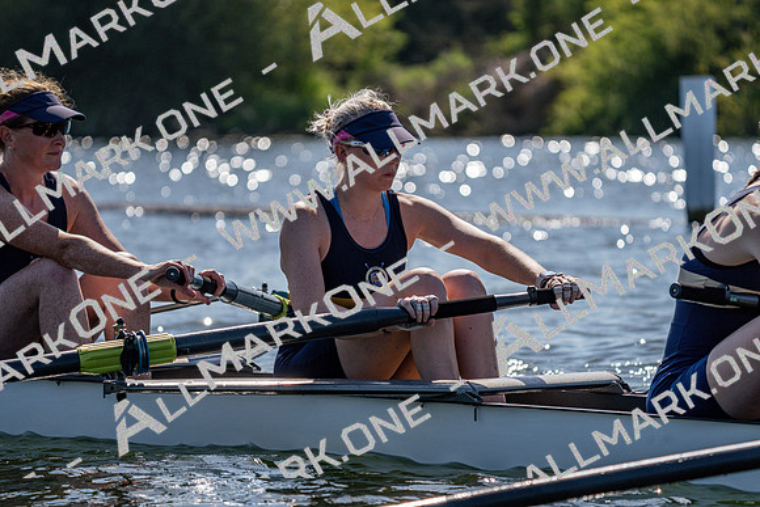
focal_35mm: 227
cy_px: 254
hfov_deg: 9.1
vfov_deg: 6.1
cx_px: 380
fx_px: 4793
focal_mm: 227
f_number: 5.6
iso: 200
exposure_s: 1/2000
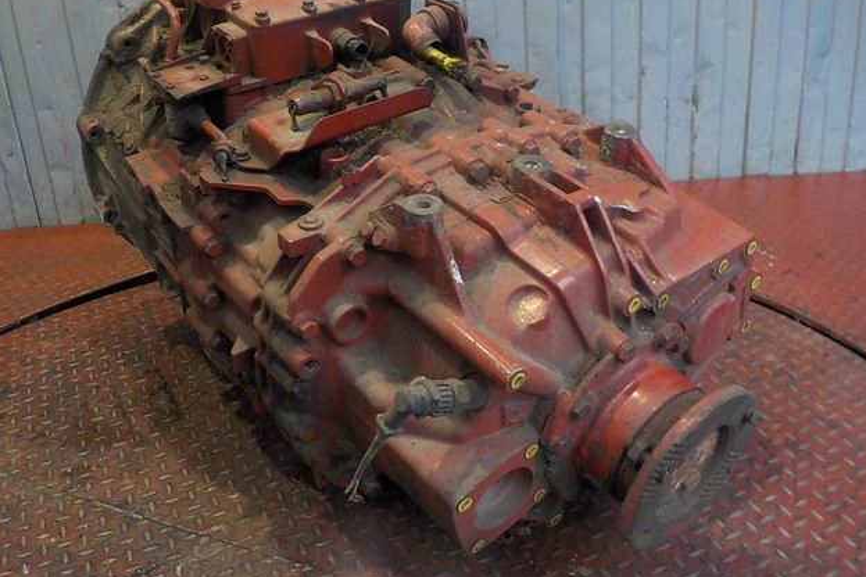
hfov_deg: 58.7
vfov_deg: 41.0
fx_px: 770
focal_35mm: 32
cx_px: 433
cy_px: 250
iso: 320
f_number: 3.3
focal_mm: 4.1
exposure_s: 1/30
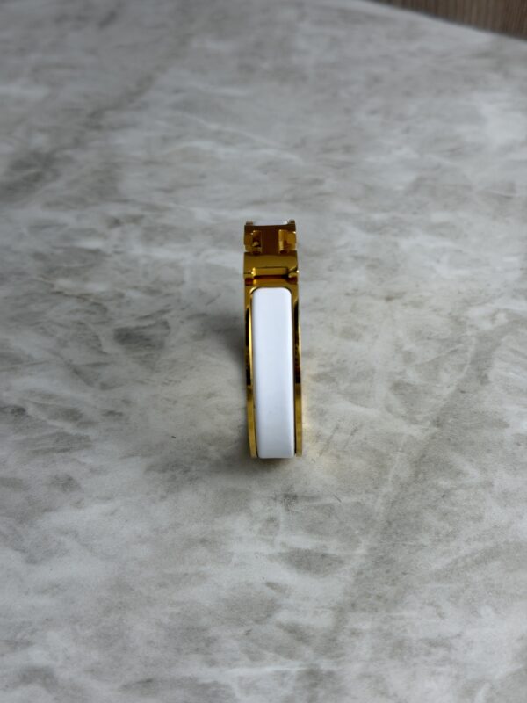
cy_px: 352
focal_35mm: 48
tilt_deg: -42.0
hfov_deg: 30.3
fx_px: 974
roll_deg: +2.7
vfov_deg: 39.7
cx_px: 264
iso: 64
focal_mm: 6.76
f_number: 1.78
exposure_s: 1/280
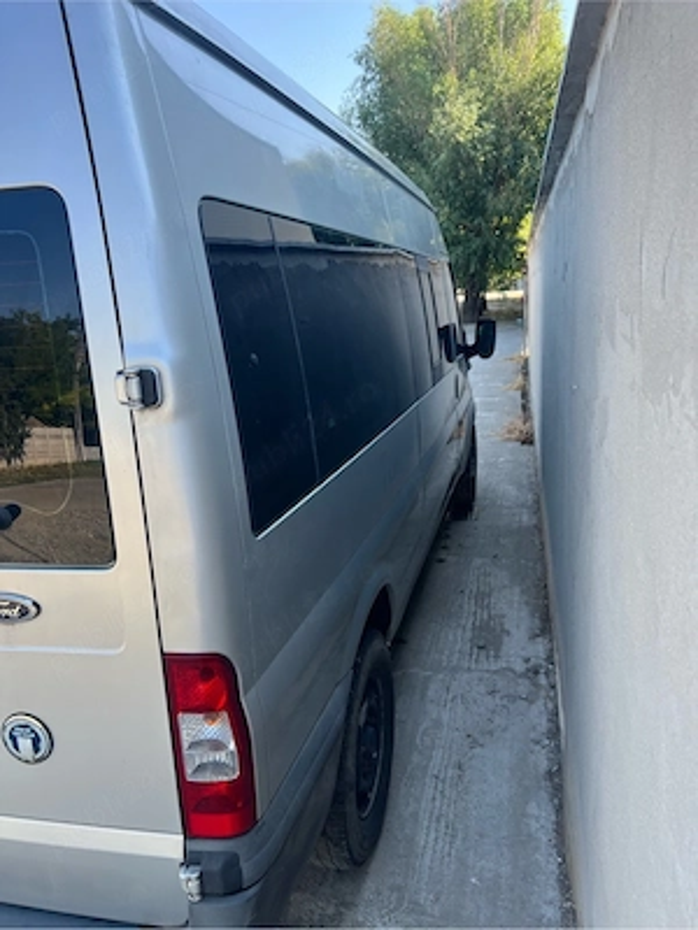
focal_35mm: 26
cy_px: 465
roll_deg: +6.2
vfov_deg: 67.3
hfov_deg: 53.1
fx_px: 699
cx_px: 349
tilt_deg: -13.1
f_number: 1.5
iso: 50
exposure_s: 1/541
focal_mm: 5.7
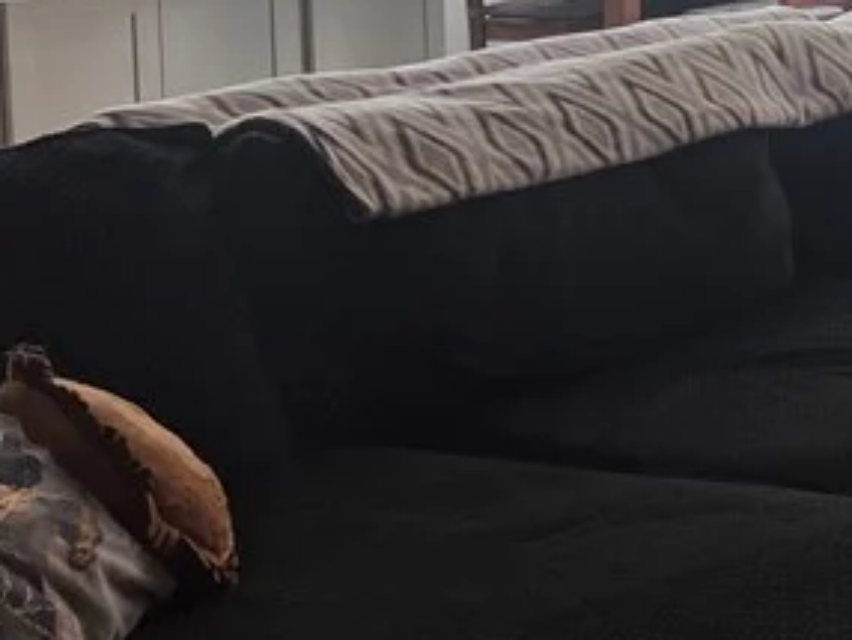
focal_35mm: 93
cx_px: 1492
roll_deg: -0.3
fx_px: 2291
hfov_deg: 17.5
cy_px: -36
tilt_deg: -5.5
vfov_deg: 15.6
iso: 125
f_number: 1.5
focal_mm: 5.7
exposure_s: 1/120
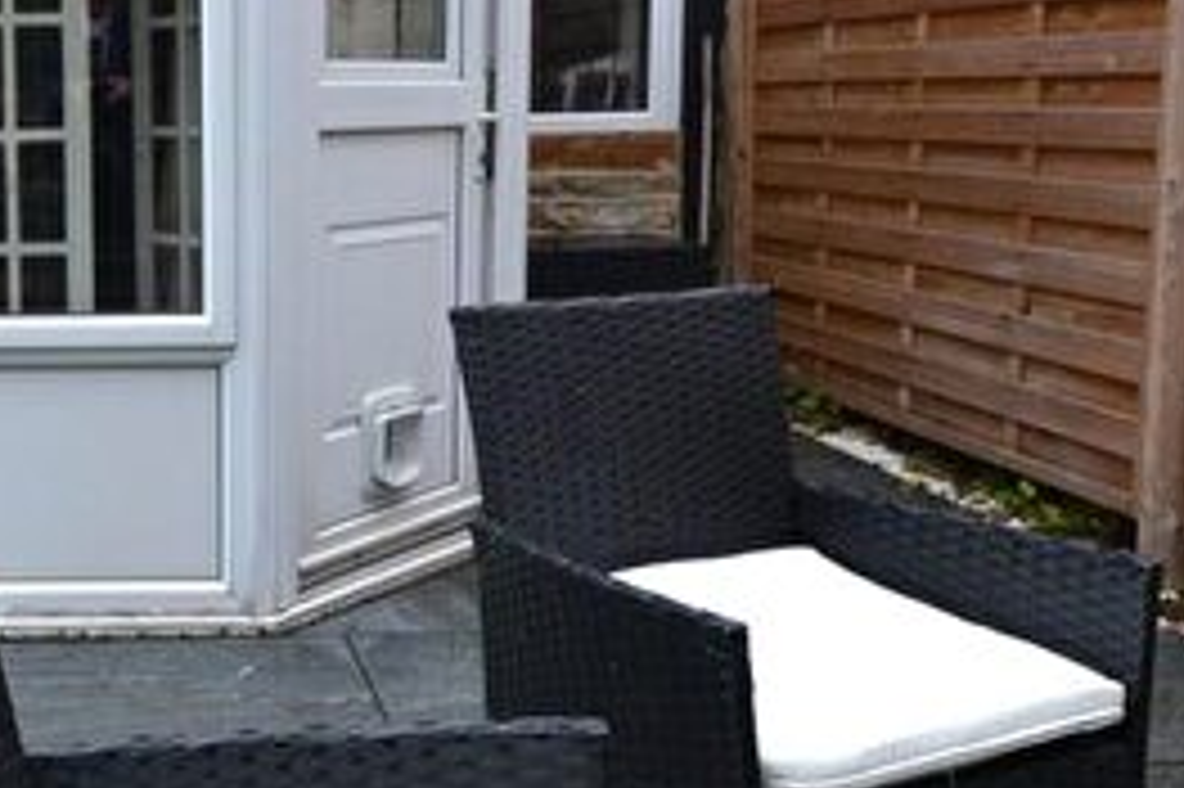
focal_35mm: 40
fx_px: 1315
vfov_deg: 32.9
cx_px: 122
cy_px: 236
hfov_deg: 44.2
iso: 360
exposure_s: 1/125
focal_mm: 10
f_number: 5.6
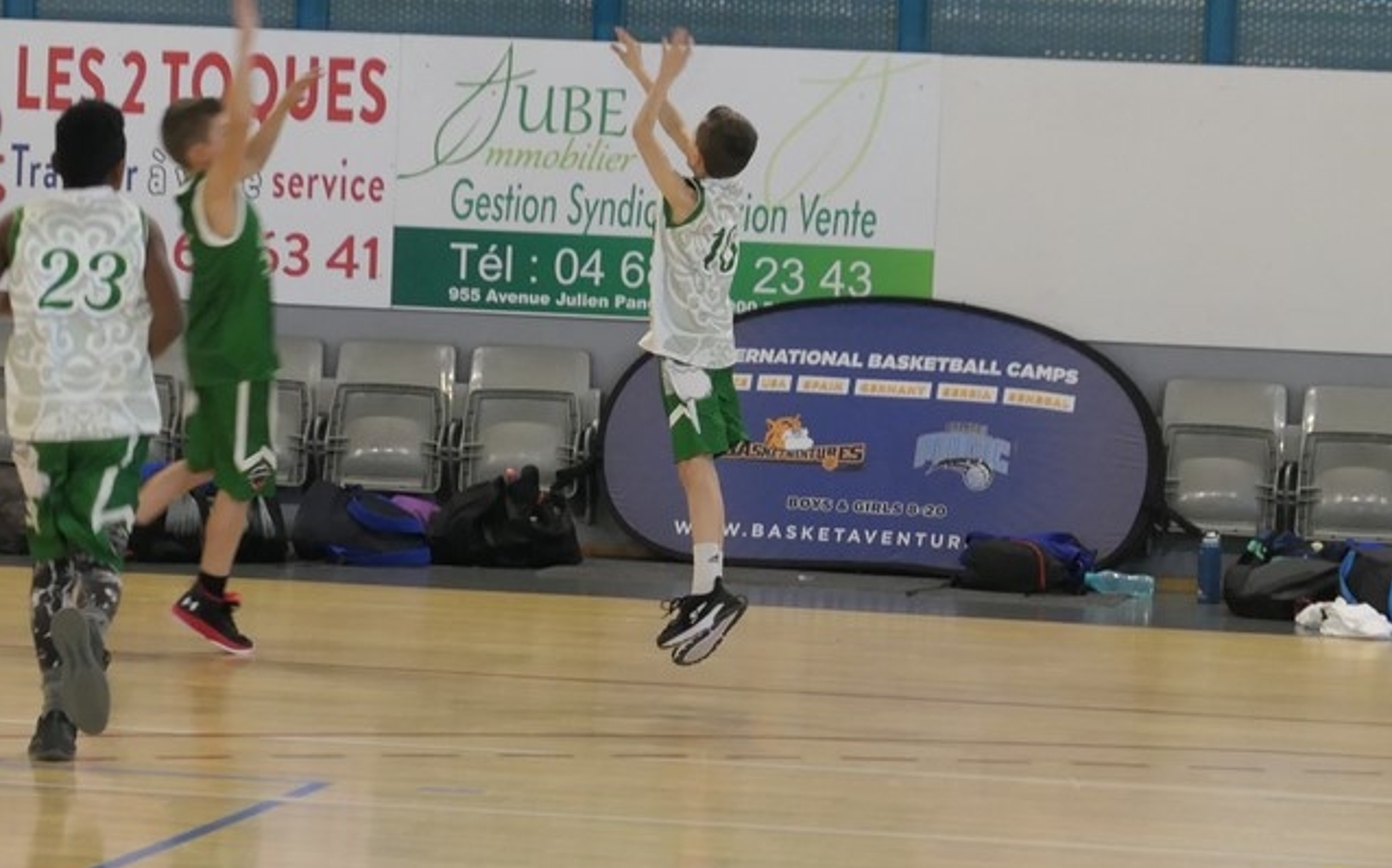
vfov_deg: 7.9
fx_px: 6294
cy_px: 399
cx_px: 696
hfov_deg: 12.6
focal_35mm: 166
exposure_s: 1/125
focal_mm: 26.4
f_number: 2.8
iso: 800
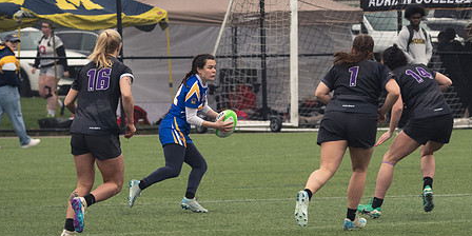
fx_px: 6647
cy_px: 156
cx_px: 242
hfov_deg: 4.1
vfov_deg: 2.0
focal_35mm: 545
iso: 2000
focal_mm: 240
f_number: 6.3
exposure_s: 1/800
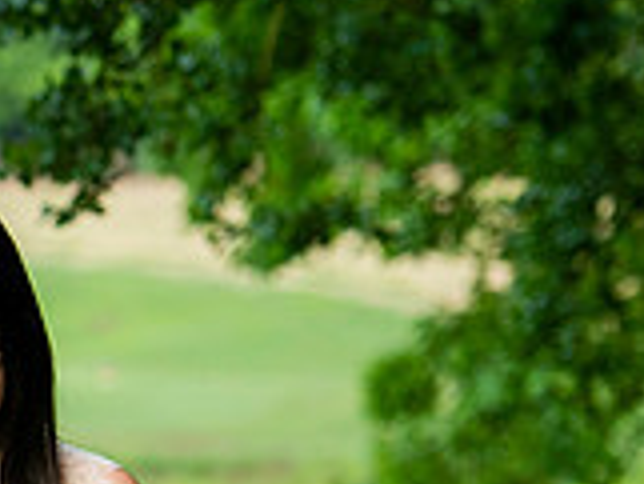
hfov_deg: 4.9
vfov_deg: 3.7
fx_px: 7466
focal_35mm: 401
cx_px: -331
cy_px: 503
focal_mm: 100
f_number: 3.5
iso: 250
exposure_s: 1/640
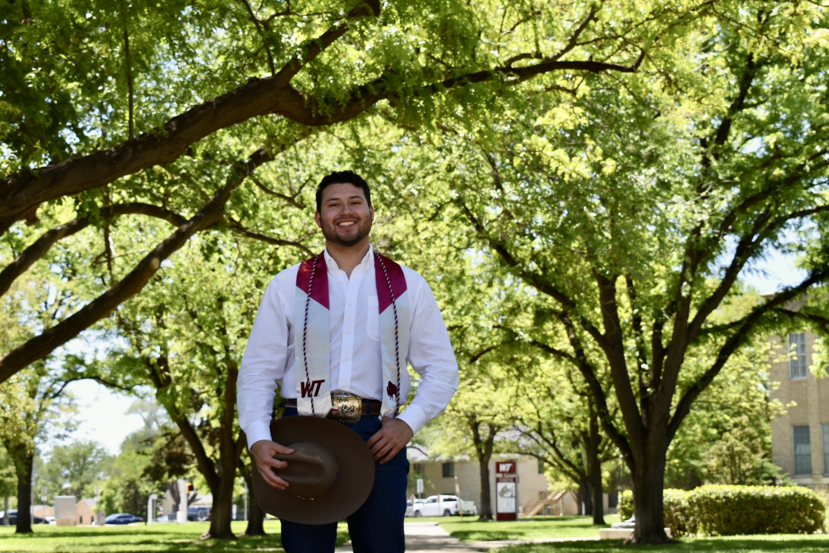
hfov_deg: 28.1
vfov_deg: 18.9
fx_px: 1658
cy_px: 276
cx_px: 414
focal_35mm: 72
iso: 200
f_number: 9
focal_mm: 48
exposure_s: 1/200
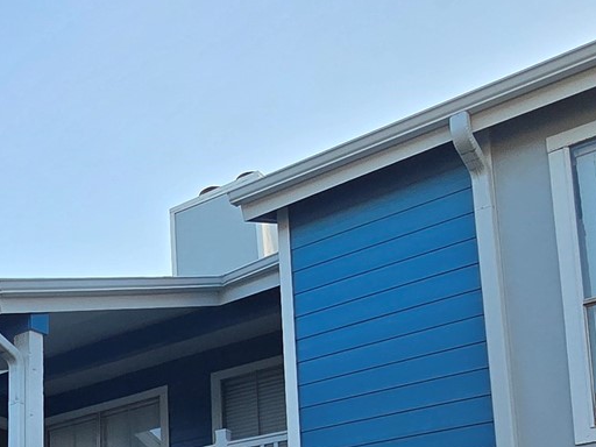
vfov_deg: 25.0
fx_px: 895
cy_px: 547
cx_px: -21
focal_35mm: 52
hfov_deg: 33.2
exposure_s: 1/657
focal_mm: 2.2
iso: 50
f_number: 2.2
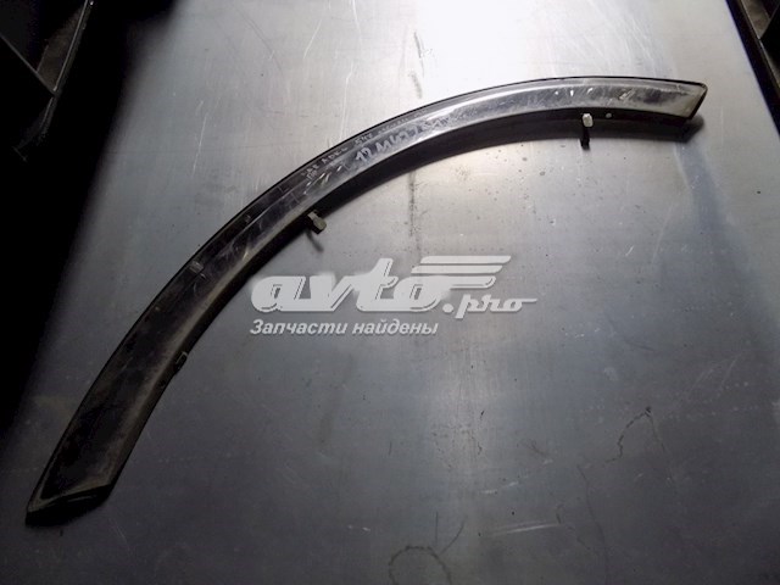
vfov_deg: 58.9
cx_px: 390
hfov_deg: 73.9
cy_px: 292
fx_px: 518
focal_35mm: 23
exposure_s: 1/30
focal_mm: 4
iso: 360
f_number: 3.1
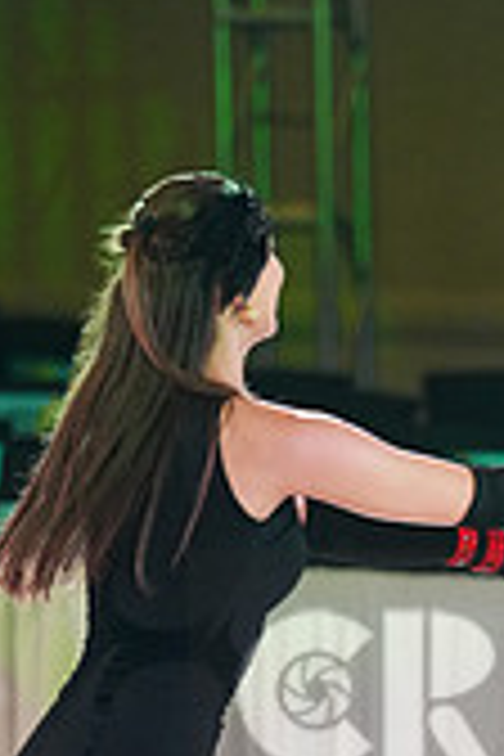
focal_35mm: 596
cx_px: 812
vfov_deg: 3.5
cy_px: 702
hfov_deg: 2.3
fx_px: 12515
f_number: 2.8
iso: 2500
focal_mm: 173
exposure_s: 1/500
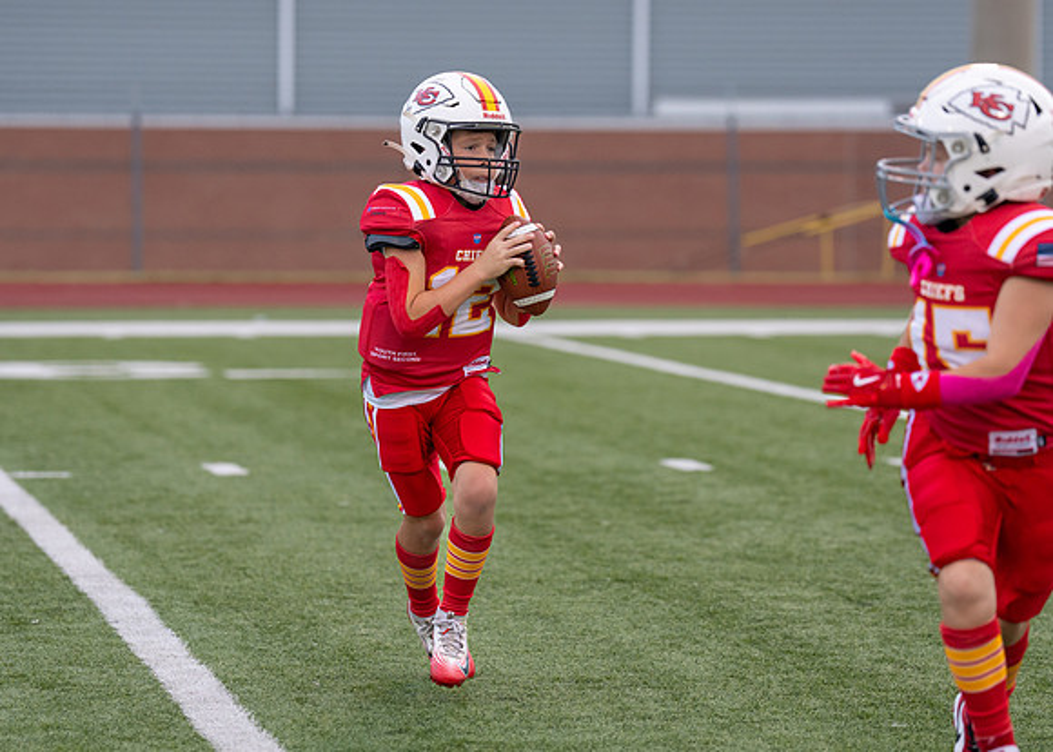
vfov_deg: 7.6
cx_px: 544
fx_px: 5655
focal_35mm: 189
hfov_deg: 10.6
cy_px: 341
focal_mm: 133
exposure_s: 1/1250
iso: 500
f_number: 2.8
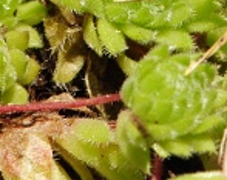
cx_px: 66
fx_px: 4382
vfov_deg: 2.3
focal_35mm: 654
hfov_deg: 3.0
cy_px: -231
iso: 100
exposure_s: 1/125
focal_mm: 85
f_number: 11
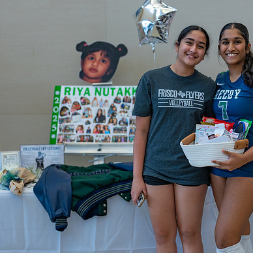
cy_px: 123
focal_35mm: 68
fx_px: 562
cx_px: 175
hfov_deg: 25.2
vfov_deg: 25.4
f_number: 1.8
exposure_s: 1/320
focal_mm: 50
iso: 320
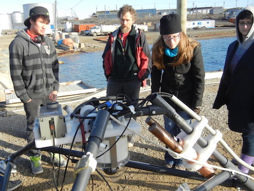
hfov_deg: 51.2
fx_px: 264
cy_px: 101
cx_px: 110
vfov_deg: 39.7
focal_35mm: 36
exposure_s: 1/353
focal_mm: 5.4
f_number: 7
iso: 400
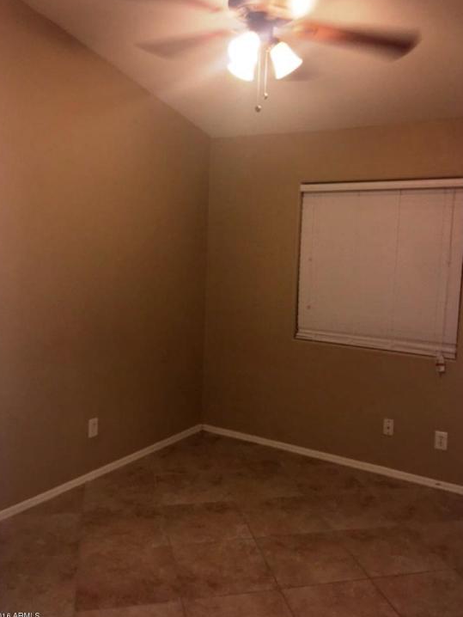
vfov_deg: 58.3
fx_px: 553
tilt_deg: -5.2
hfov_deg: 45.5
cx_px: 236
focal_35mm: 31
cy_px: 308
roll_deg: -1.9
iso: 64
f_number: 2.2
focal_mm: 4.15
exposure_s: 1/30
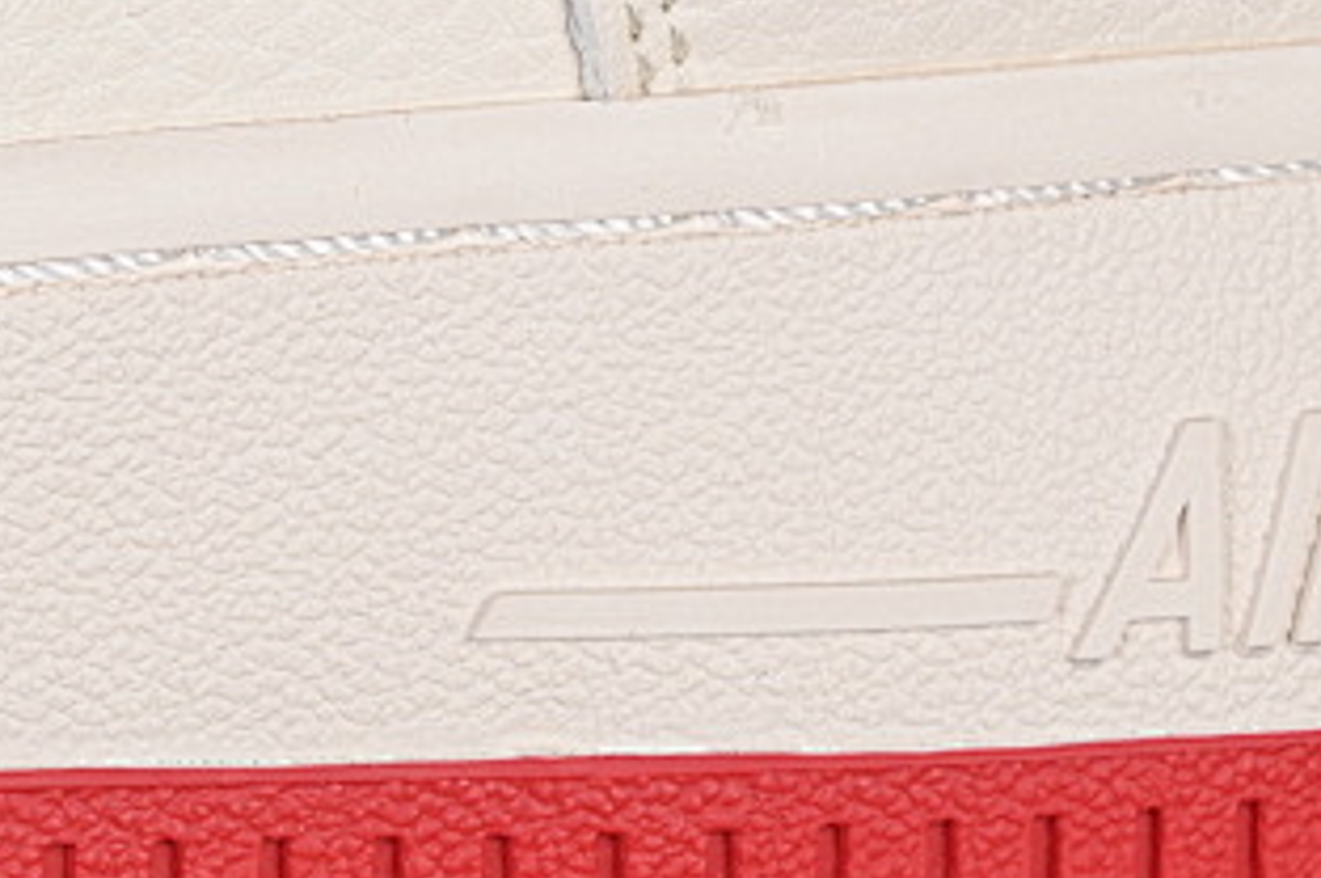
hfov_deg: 7.9
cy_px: -355
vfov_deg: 5.3
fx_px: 9494
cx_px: -447
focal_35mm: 259
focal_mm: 50
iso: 160
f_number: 7.1
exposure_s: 1/80
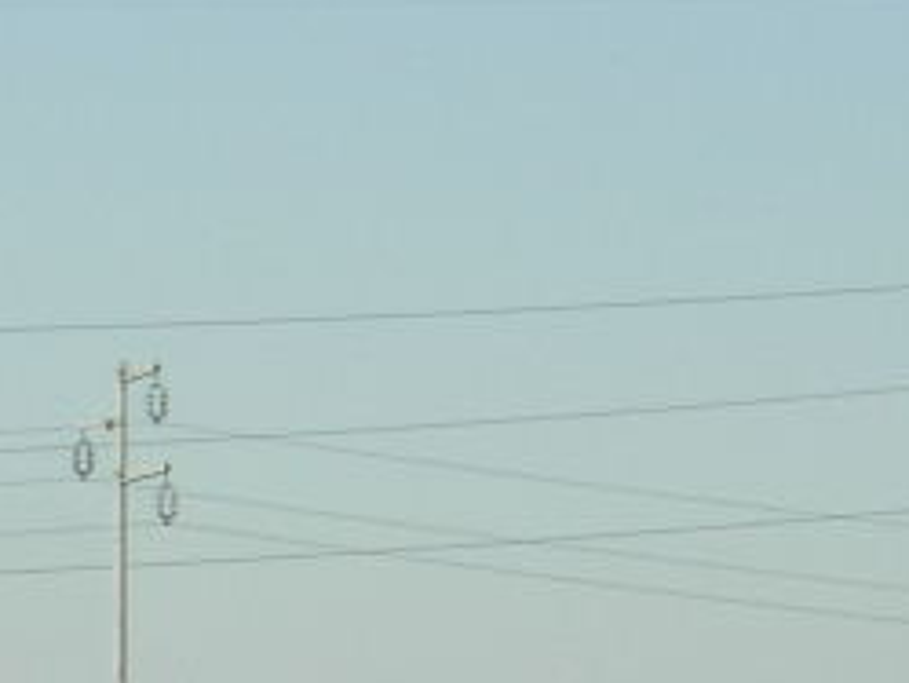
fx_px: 12217
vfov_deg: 3.2
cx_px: -471
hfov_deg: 4.2
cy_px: 1271
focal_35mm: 465
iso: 64
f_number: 8.2
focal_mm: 23.4
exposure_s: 1/204
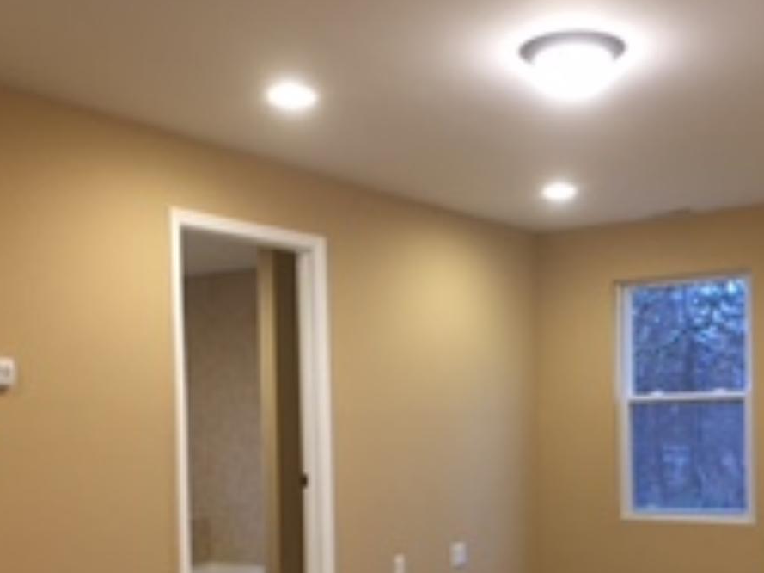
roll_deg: +0.4
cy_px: 434
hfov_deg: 40.0
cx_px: 504
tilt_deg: -1.4
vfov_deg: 30.3
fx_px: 1037
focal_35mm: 47
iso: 100
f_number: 2.2
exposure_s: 1/30
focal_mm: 4.15
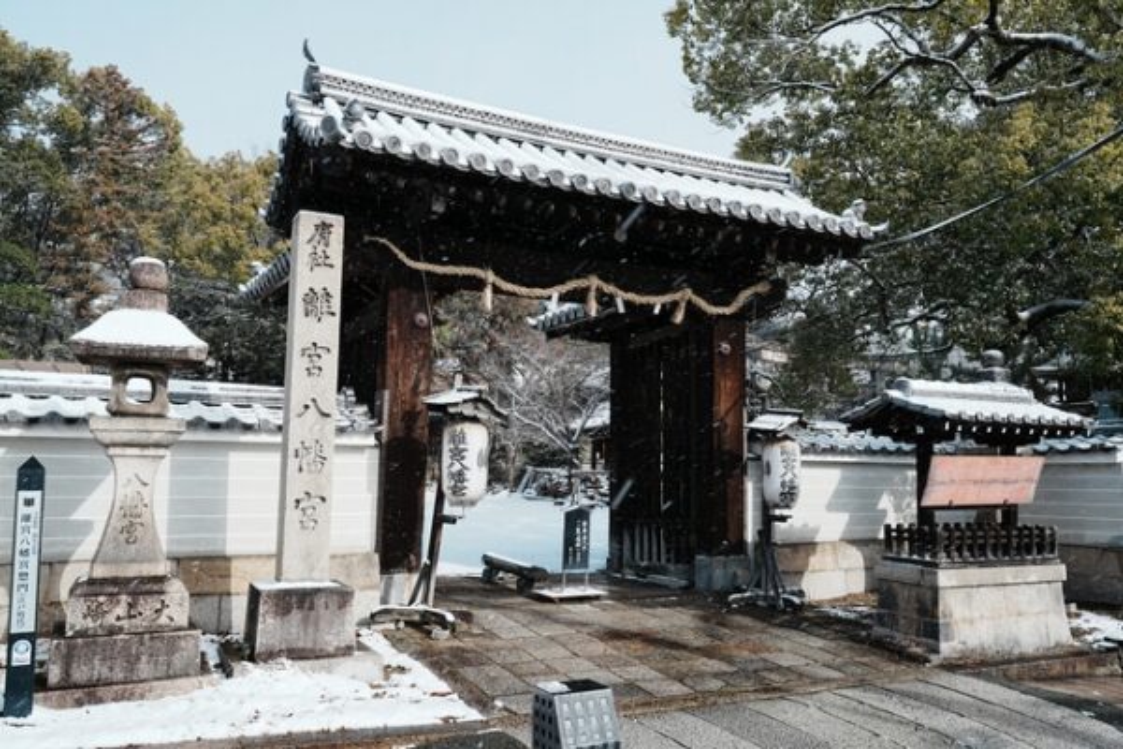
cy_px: 374
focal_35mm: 29
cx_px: 562
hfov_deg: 63.7
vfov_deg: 45.0
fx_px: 905
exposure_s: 1/60
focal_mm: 29
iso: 100
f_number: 8
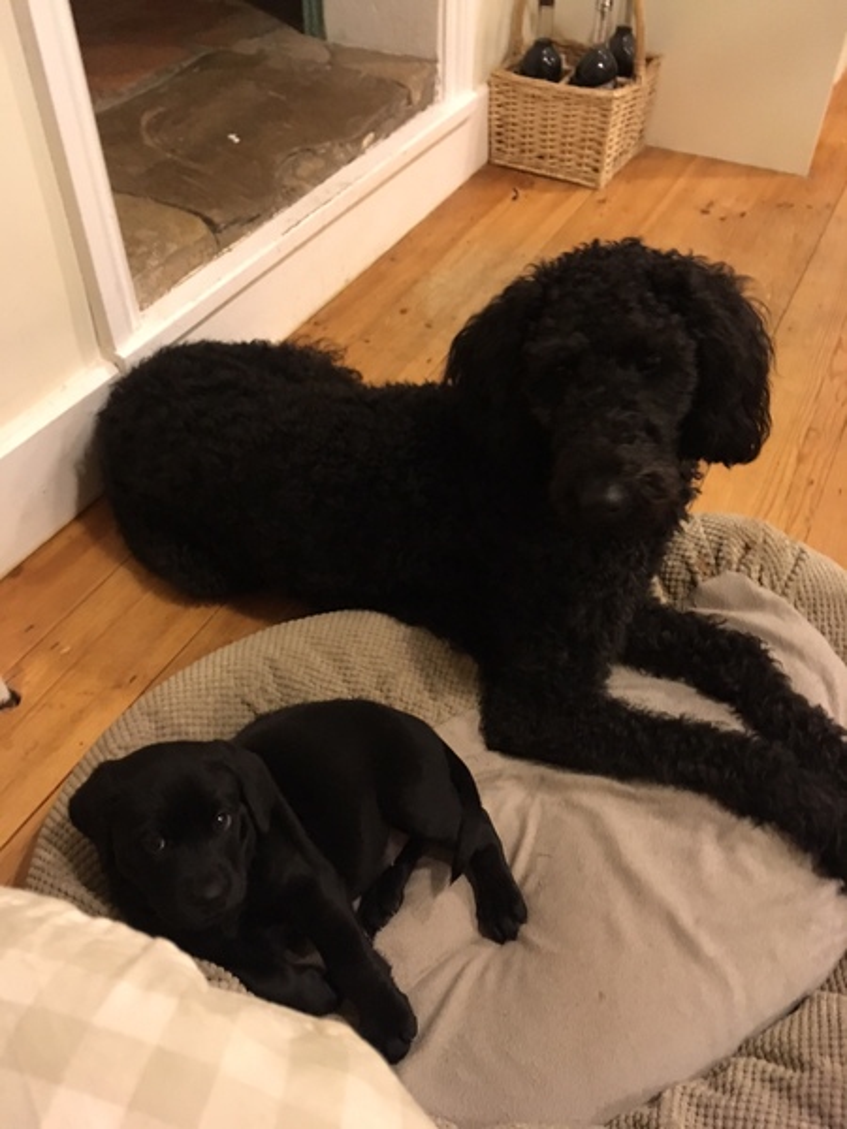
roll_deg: -3.4
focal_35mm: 29
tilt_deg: -44.3
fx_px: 946
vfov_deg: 61.7
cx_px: 424
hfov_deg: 48.2
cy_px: 564
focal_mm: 4.15
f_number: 2.2
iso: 500
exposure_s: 1/17
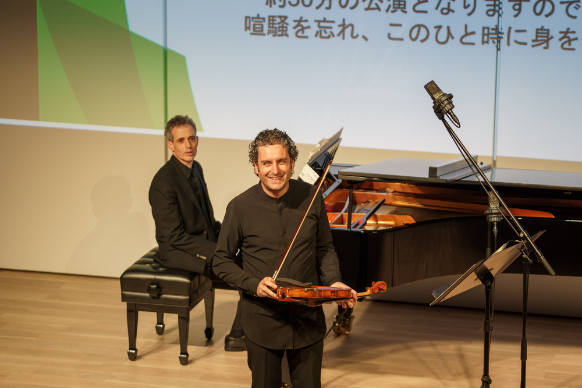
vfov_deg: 12.3
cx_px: 291
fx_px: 1795
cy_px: 194
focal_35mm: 111
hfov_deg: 18.4
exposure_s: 1/160
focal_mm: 111
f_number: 4
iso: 800
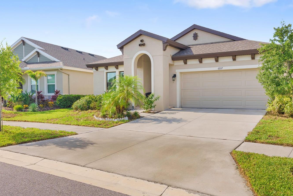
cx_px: 148
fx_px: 252
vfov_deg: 42.3
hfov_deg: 60.3
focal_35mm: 31
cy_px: 100
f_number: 8
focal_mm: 26
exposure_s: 1/640
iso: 200
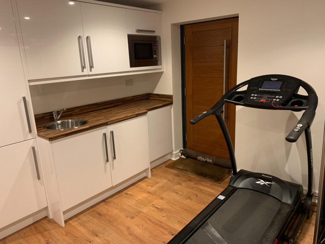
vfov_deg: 53.1
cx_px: 162
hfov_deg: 67.3
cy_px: 122
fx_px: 244
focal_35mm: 26
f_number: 1.8
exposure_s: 1/35
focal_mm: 4.25
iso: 400
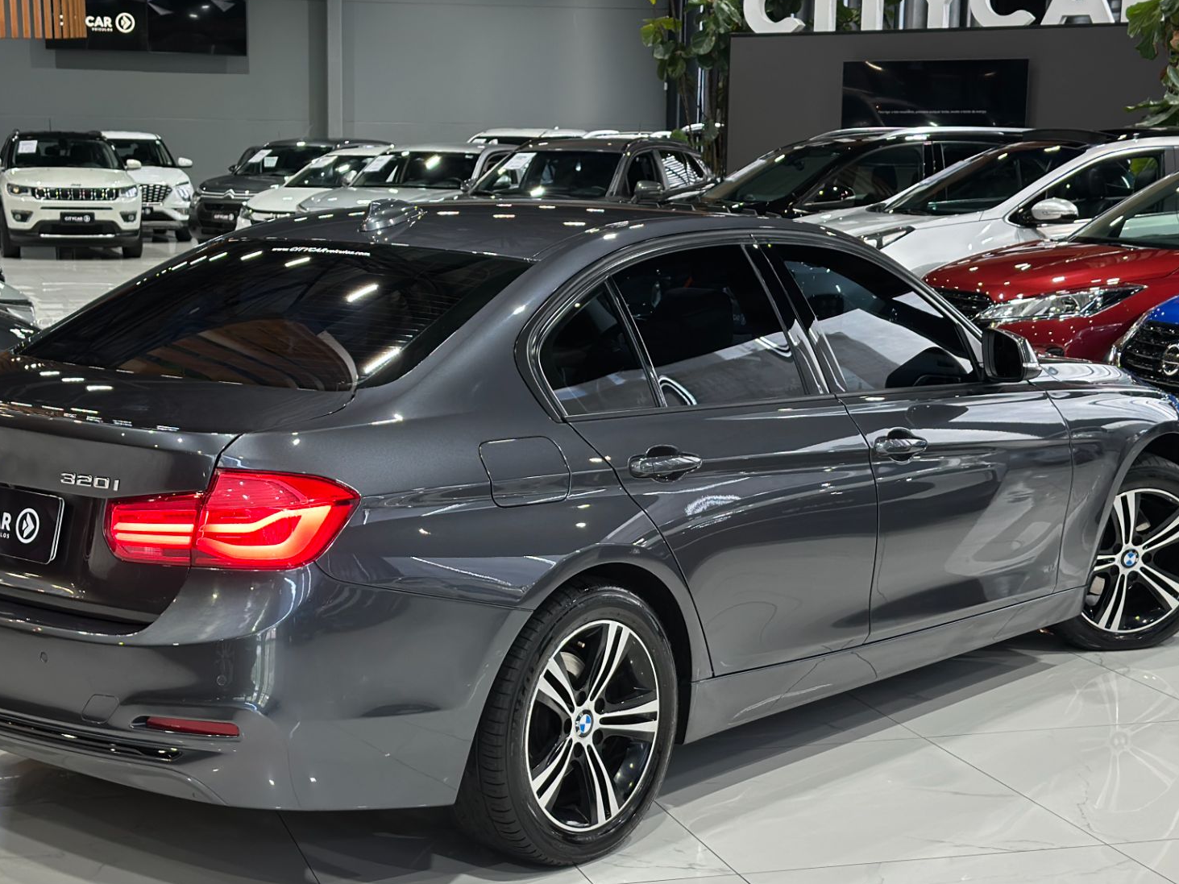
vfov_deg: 23.3
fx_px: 2146
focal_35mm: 63
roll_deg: -1.0
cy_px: 494
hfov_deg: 30.7
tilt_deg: -9.7
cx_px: 508
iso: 125
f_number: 1.78
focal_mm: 6.86
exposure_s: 1/60
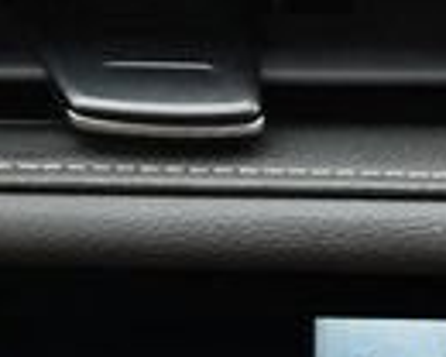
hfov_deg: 11.3
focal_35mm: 166
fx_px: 2191
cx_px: 624
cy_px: 611
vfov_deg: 9.0
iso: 400
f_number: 5
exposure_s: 1/250
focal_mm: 18
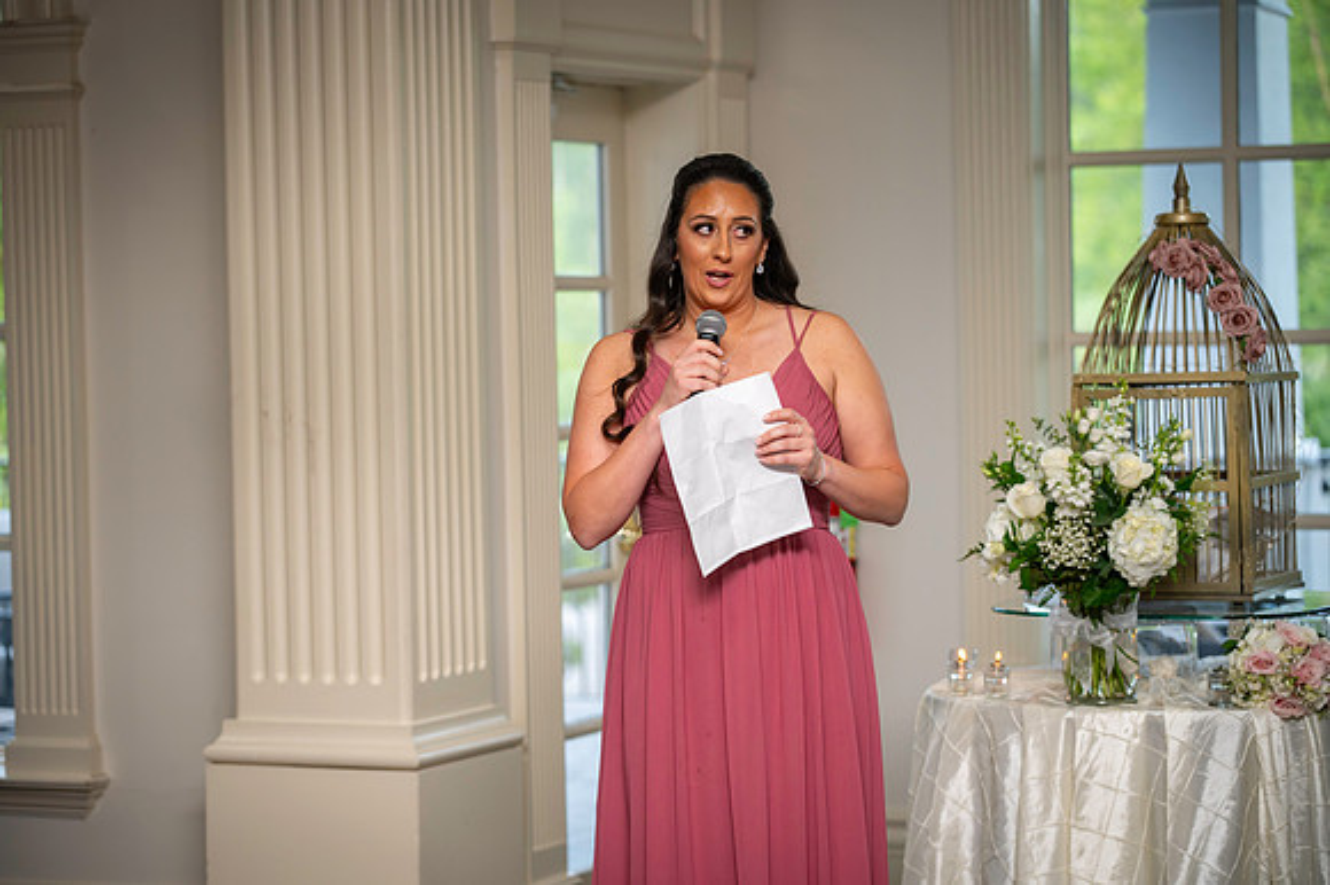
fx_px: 3766
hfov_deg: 20.0
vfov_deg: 13.4
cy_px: 442
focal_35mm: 102
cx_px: 665
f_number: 2.8
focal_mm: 102
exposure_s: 1/125
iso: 640
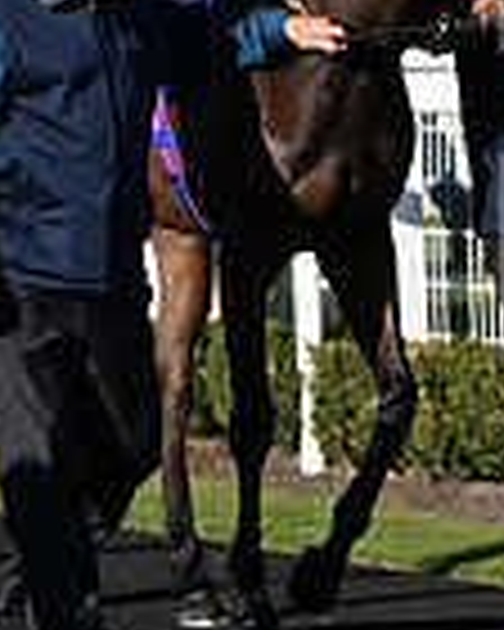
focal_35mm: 452
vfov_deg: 4.3
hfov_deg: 3.4
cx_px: 1080
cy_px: 20
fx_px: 8428
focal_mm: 116
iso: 400
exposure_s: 1/2500
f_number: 5.6
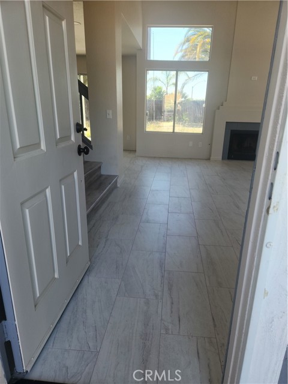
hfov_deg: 58.9
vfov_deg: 73.9
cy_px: 192
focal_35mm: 23
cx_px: 144
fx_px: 255
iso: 25
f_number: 1.8
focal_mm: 5.4
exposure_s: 1/120
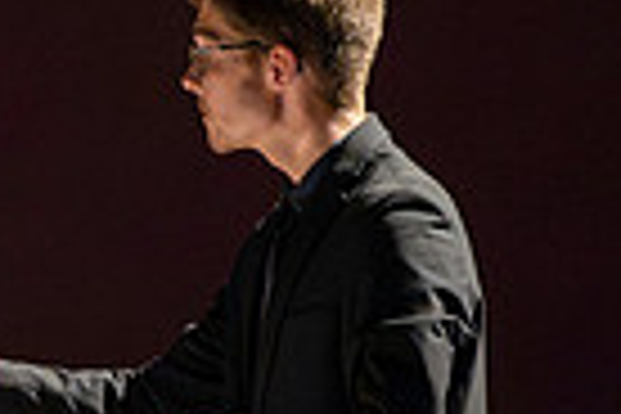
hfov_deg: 4.6
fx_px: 7555
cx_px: -558
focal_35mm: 438
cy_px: 362
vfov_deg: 3.1
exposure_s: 1/640
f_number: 2.8
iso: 16000
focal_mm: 104
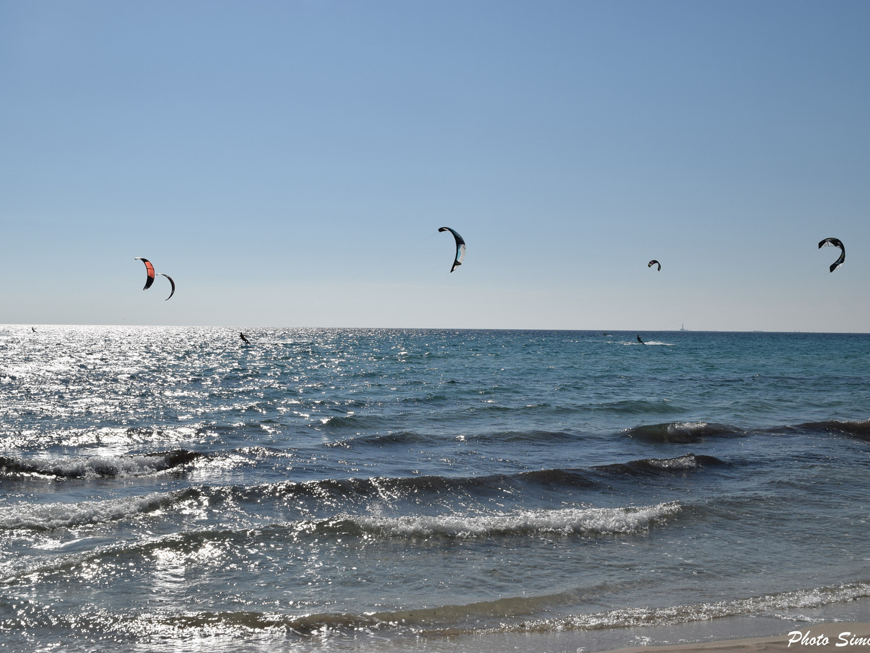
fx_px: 1045
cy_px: 321
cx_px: 454
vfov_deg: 34.7
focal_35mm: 42
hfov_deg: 45.2
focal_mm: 25
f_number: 16
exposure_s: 1/1000
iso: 200
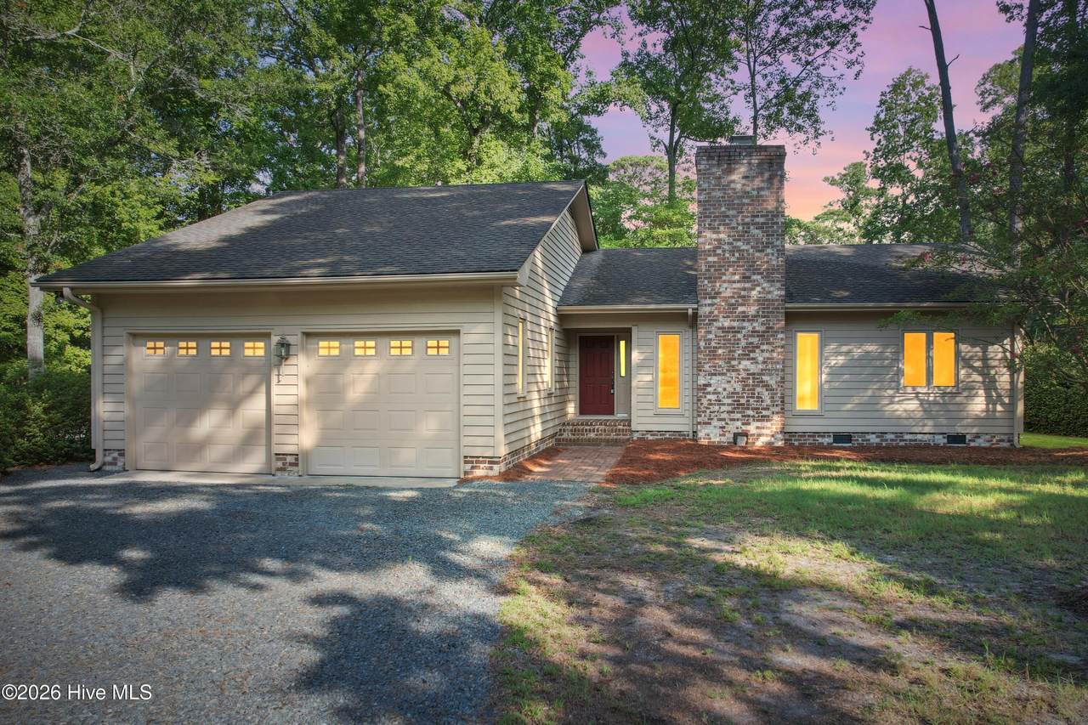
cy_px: 362
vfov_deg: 57.2
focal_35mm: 22
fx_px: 665
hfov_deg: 78.6
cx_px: 544
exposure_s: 1/160
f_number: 2.8
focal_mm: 8.38
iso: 100
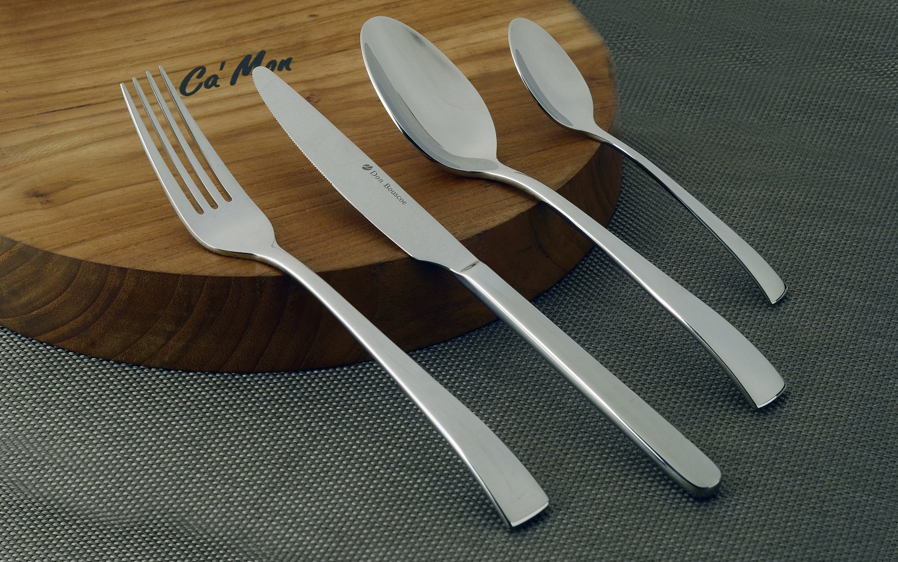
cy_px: 293
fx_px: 1885
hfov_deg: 26.8
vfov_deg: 16.9
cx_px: 451
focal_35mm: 77
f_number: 9
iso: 200
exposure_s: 1/100
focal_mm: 50
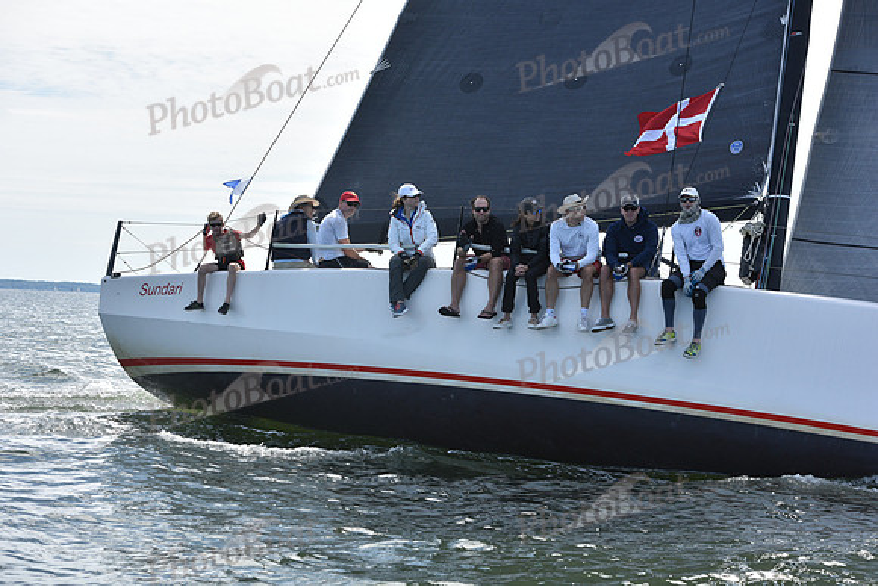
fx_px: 1708
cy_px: 293
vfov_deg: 19.5
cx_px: 439
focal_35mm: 70
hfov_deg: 28.8
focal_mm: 70
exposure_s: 1/1000
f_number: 7.1
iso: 320
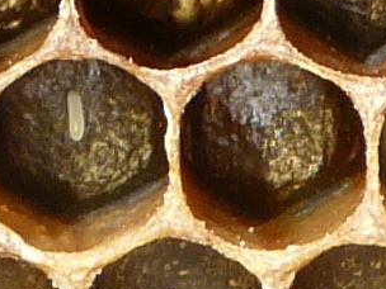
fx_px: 8274
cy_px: -607
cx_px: -67
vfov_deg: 2.0
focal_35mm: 742
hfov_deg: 2.7
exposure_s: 1/200
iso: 100
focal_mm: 11.4
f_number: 4.5
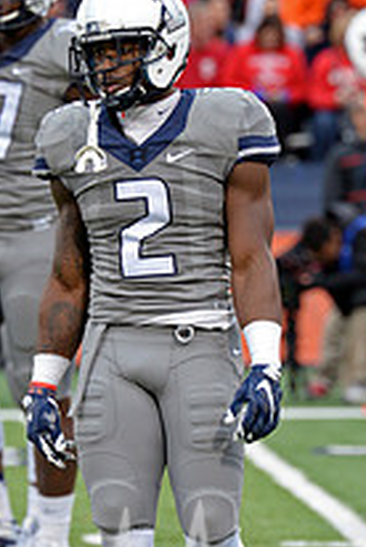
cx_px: 17
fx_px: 9301
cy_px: 319
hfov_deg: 2.3
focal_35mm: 612
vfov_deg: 3.4
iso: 1600
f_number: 6.3
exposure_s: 1/400
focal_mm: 280
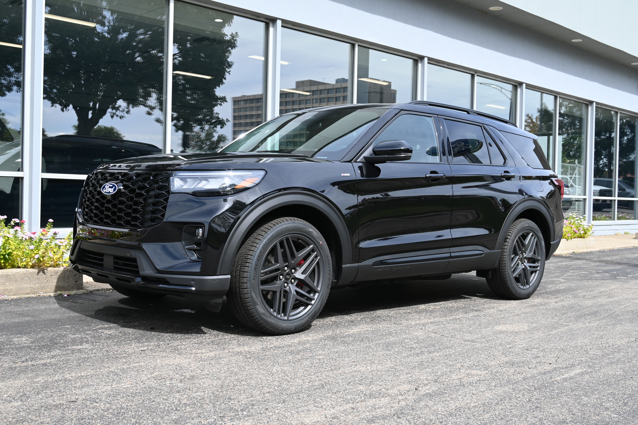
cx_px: 319
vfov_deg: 29.4
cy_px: 212
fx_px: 811
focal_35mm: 46
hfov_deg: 43.0
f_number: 5.6
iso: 100
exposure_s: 1/250
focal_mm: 30.5
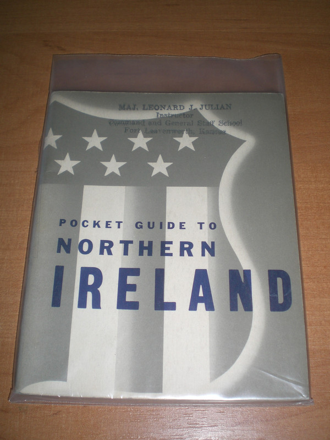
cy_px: 220
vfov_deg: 49.0
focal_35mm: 38
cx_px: 165
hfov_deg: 37.7
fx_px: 483
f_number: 3.1
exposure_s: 1/60
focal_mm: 6.3
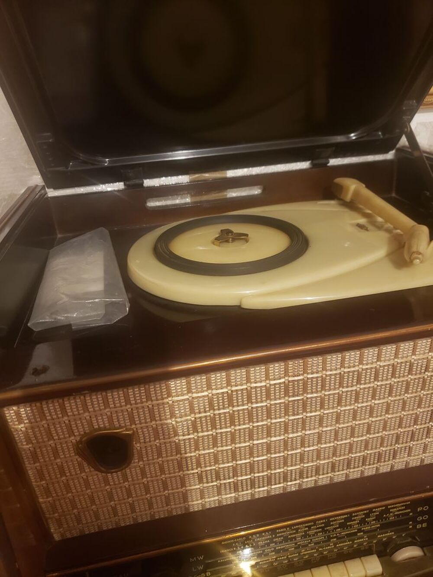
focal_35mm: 26
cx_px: 216
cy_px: 288
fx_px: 434
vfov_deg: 67.3
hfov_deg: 53.1
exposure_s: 1/10
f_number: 1.5
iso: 400
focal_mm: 4.3
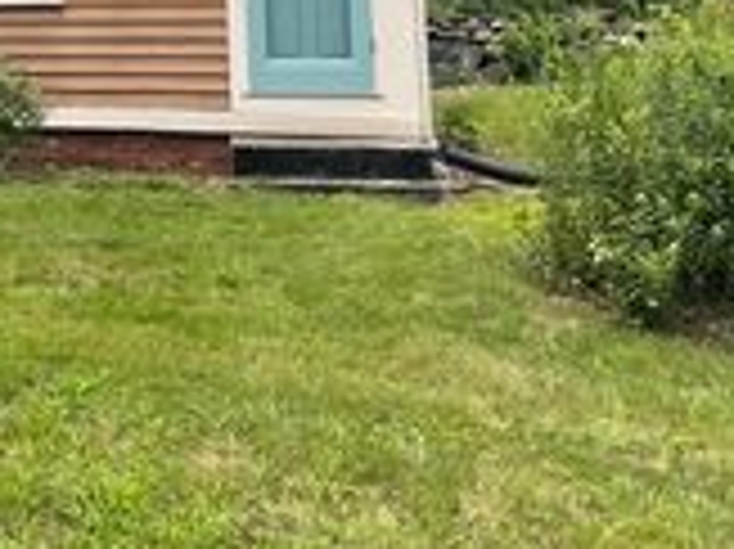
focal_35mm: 80
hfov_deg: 22.6
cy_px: -146
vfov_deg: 17.4
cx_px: -131
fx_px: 1695
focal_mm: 4.2
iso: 32
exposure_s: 1/344
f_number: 1.6
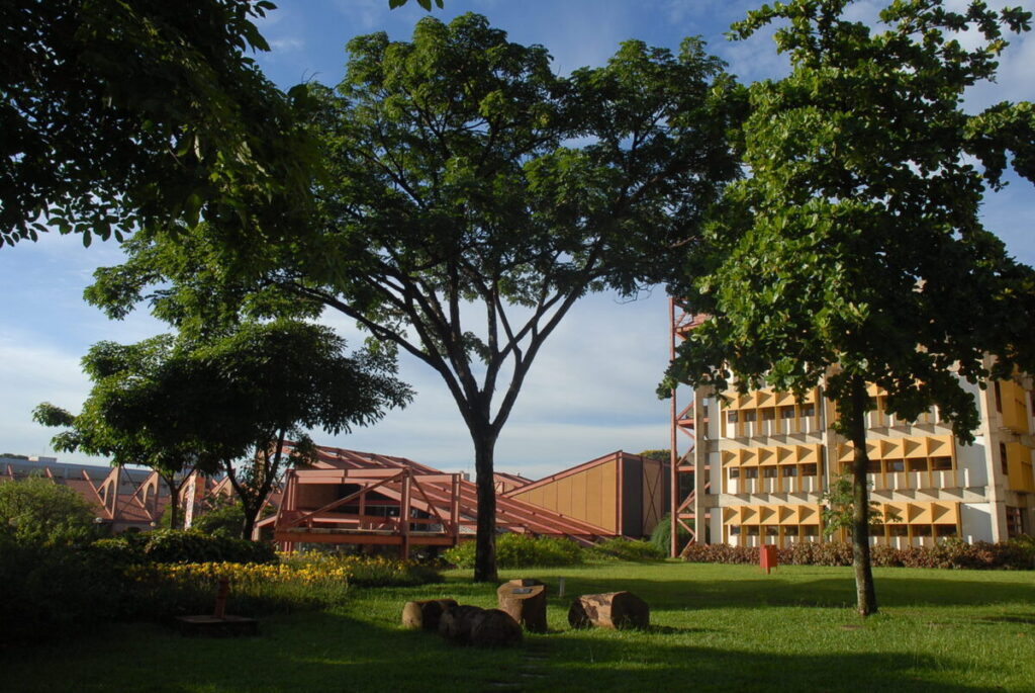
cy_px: 346
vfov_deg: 48.0
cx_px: 518
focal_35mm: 27
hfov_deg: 67.3
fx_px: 777
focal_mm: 18
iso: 200
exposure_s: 1/320
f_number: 9
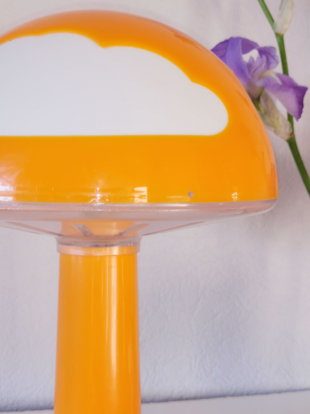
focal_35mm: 52
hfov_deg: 28.0
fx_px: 621
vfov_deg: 36.8
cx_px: 155
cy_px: 207
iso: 100
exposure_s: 1/100
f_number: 1.8
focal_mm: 5.58
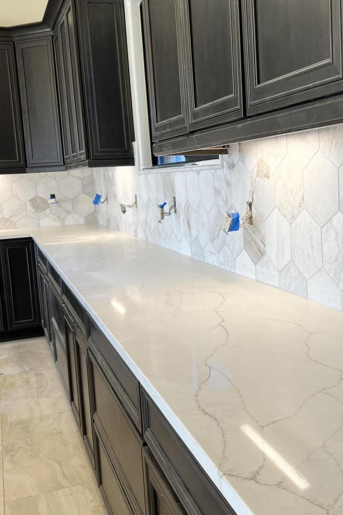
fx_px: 586
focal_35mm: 41
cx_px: 252
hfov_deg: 32.1
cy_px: 255
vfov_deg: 47.4
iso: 40
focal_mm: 5.7
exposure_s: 1/158
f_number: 1.5
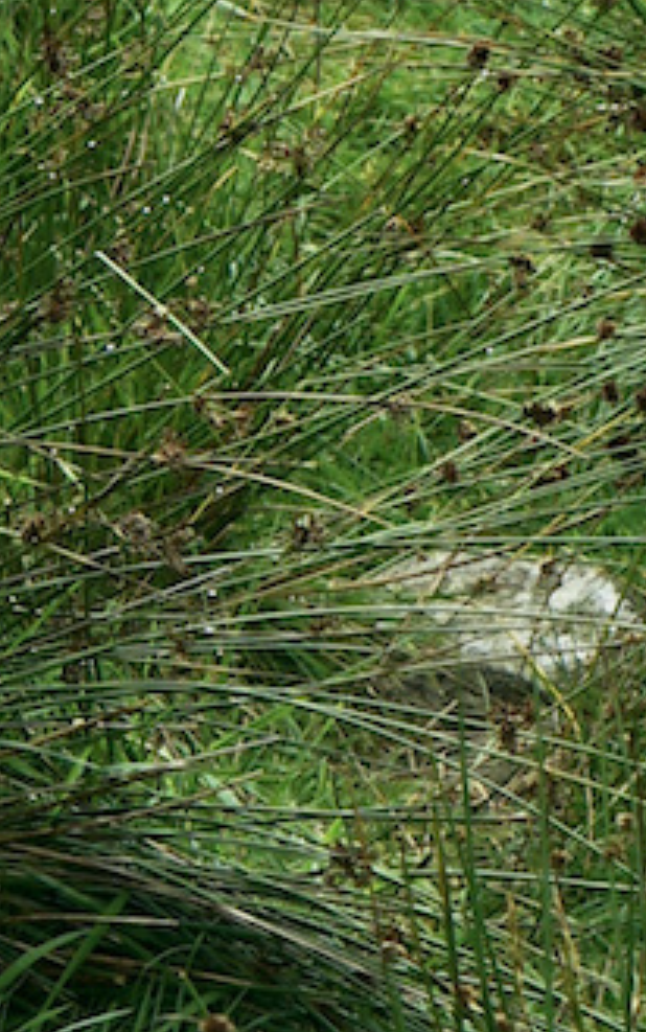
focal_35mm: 317
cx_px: 177
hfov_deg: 4.1
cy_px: -543
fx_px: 8918
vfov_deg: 6.5
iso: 100
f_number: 5.6
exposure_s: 1/200
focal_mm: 40
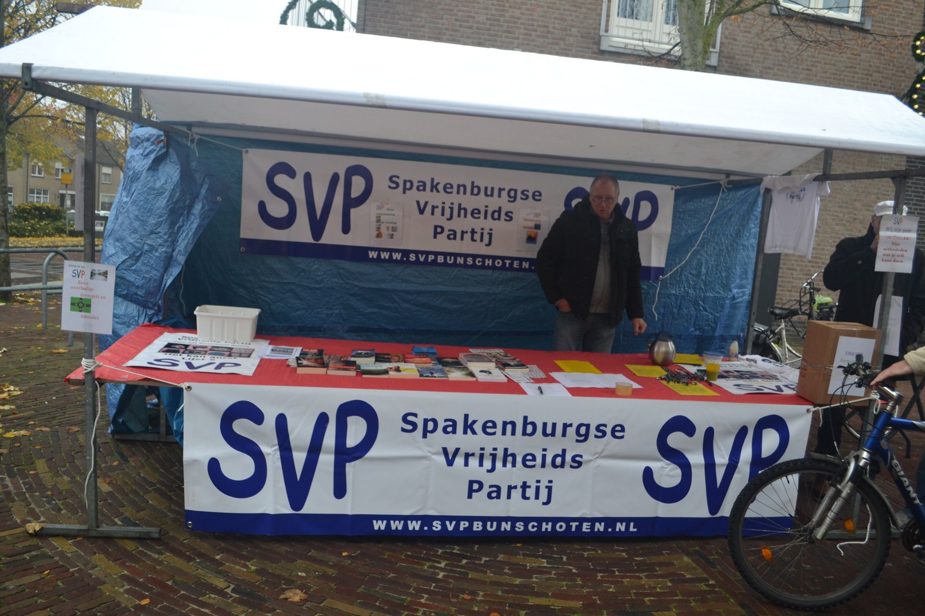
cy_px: 308
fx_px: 694
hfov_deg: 67.4
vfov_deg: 47.9
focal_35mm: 27
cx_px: 462
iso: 400
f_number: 4.5
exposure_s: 1/80
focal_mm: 18
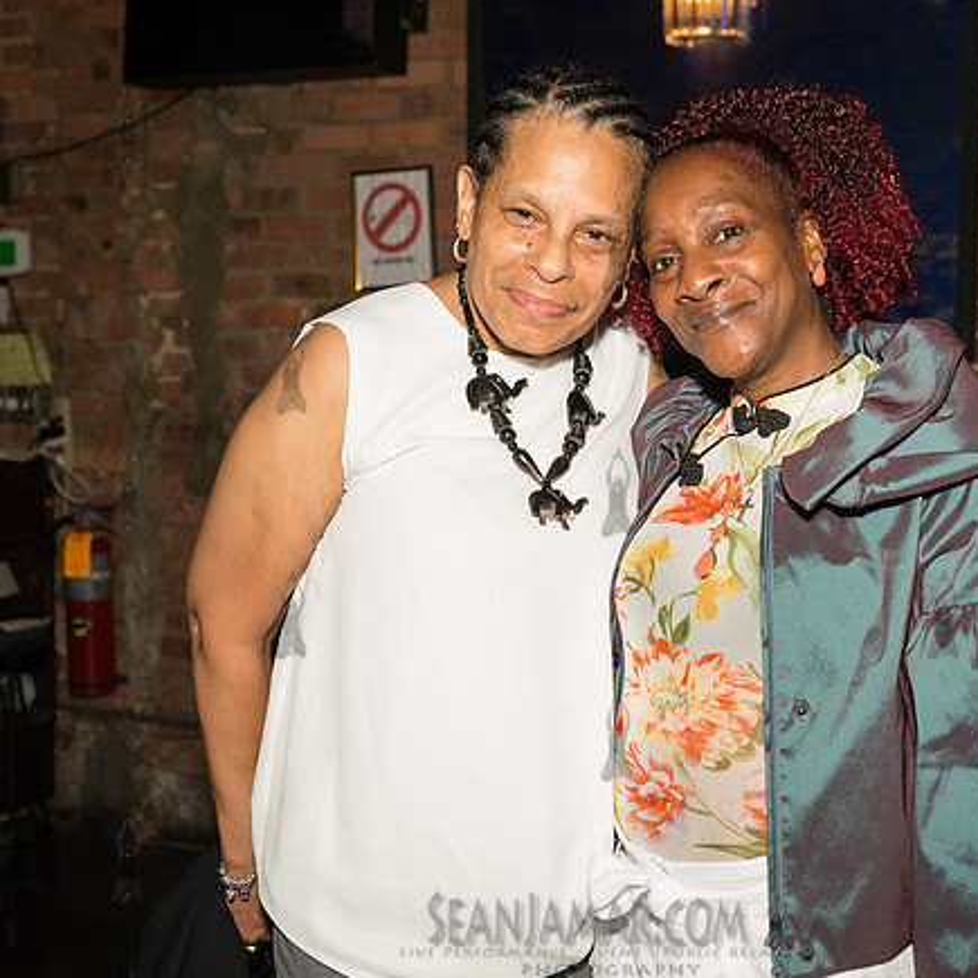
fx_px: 1726
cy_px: 538
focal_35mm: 54
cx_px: 578
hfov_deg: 31.6
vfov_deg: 31.6
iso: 3200
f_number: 4.5
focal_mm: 38
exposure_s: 1/320
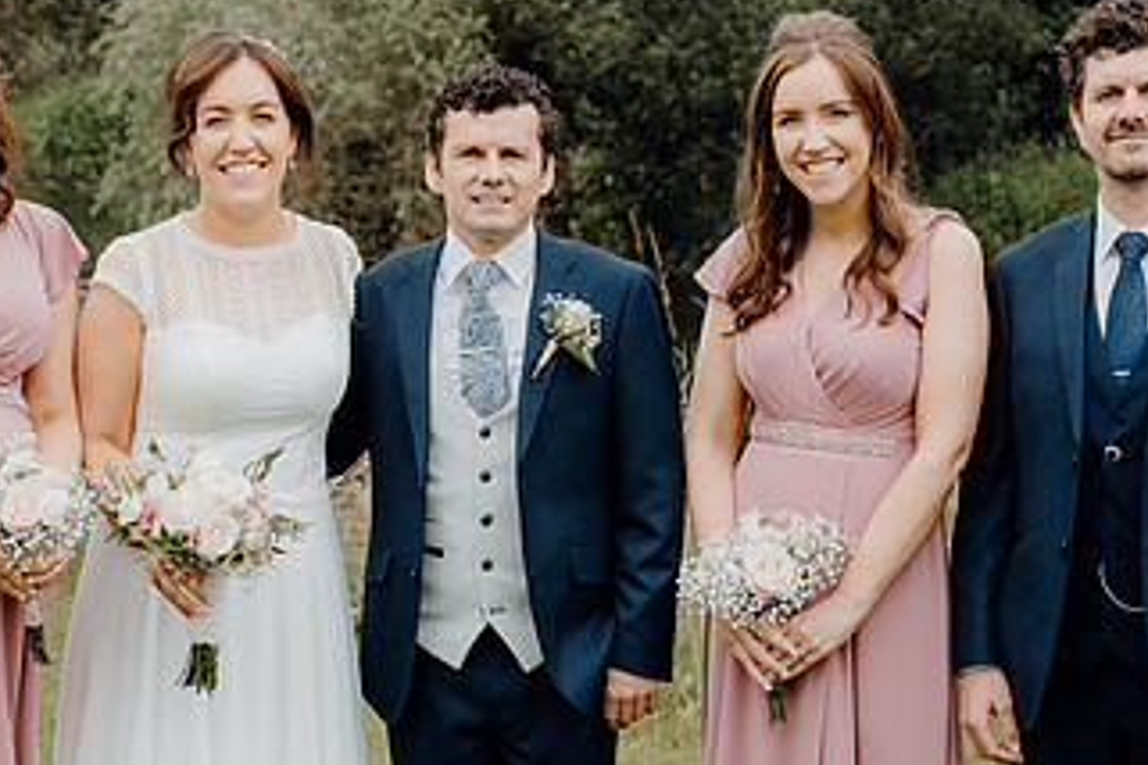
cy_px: 409
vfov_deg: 14.6
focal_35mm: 94
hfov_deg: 21.6
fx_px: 2997
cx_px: 365
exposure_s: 1/200
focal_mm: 52
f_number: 5
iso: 125
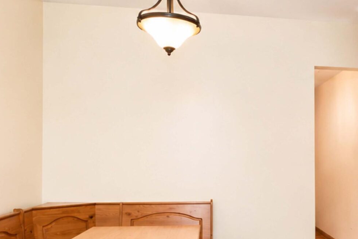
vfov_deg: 33.6
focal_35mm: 39
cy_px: 176
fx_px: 388
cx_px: 289
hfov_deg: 46.8
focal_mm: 10
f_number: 8
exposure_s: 1/60
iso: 2000
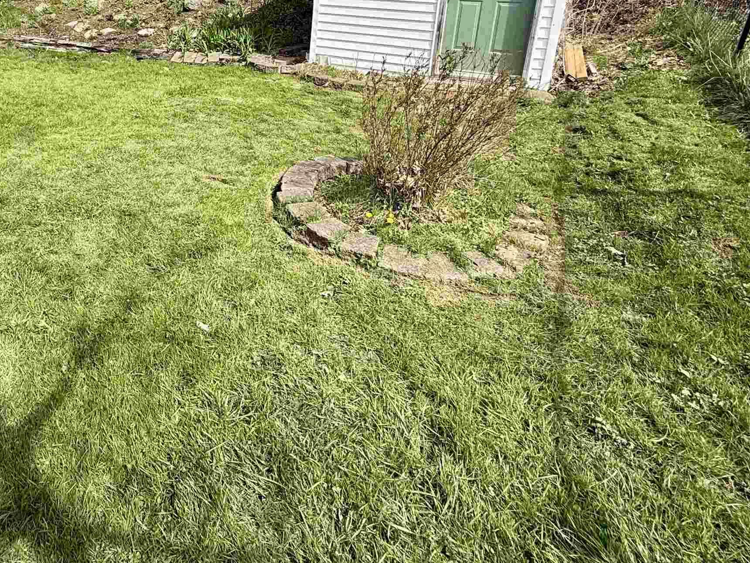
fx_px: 542
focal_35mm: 25
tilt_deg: -17.7
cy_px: 119
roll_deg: -2.5
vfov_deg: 51.7
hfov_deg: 64.6
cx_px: 174
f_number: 2.2
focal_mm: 2.22
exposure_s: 1/1167
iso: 50
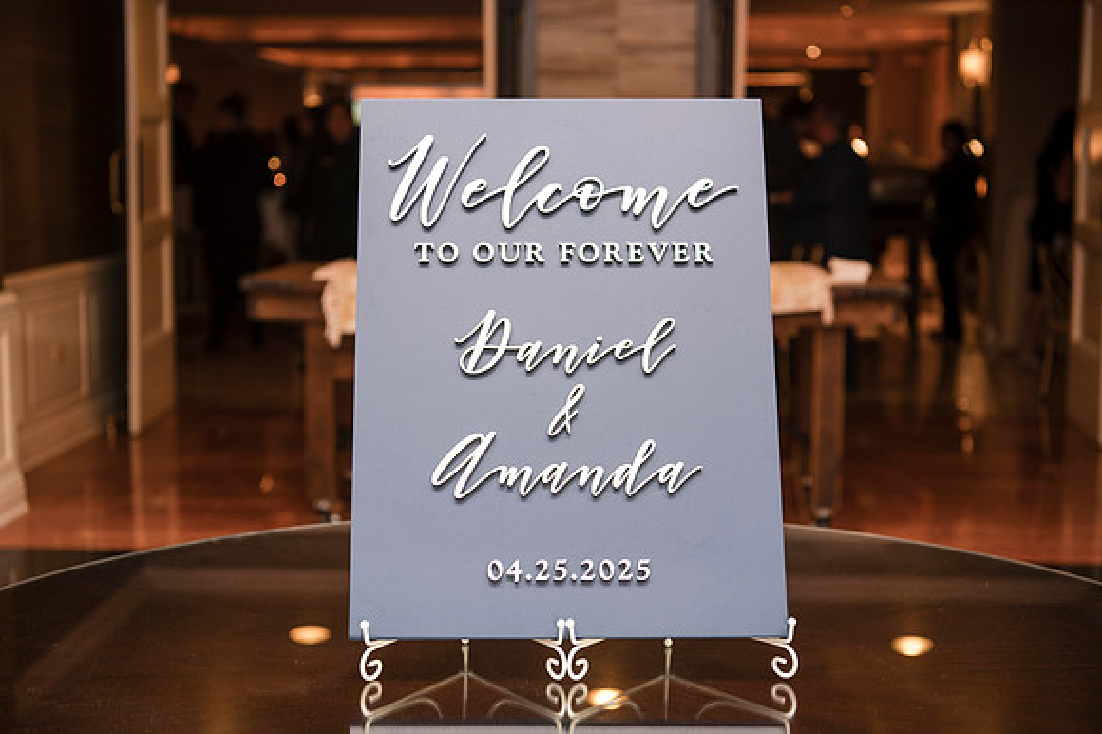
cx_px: 551
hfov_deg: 37.9
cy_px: 367
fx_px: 1603
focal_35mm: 52
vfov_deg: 25.8
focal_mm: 52
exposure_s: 1/125
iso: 800
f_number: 3.5
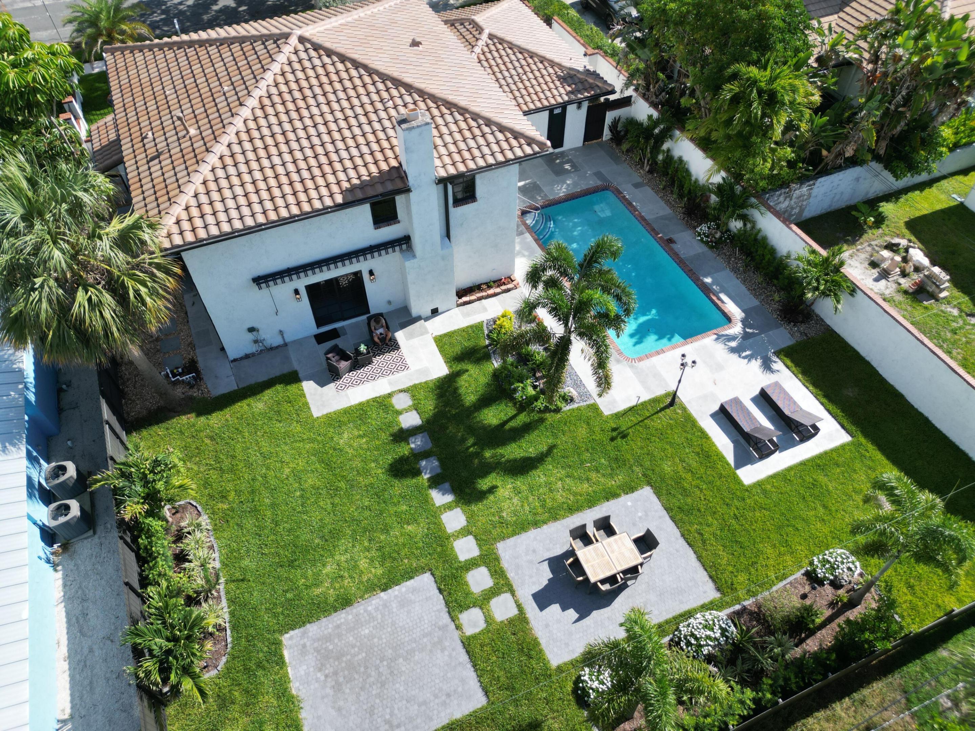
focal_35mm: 24
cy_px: 366
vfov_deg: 56.8
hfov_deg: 71.6
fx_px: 676
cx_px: 488
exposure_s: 1/2500
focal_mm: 6.72
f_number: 1.7
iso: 150
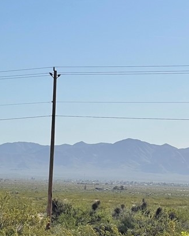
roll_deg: -1.9
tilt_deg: +0.7
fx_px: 1091
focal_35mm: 156
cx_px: 80
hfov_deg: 9.9
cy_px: 168
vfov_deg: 12.3
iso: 25
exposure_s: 1/3534
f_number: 2.2
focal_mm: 7.5
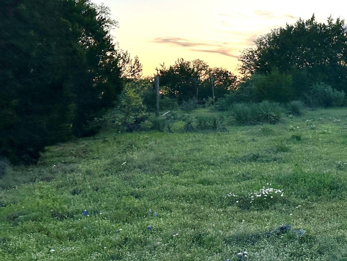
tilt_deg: +2.5
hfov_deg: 31.1
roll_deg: -0.2
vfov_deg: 25.1
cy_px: 79
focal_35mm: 58
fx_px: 582
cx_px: 337
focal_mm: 6.86
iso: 80
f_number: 1.78
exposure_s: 1/362
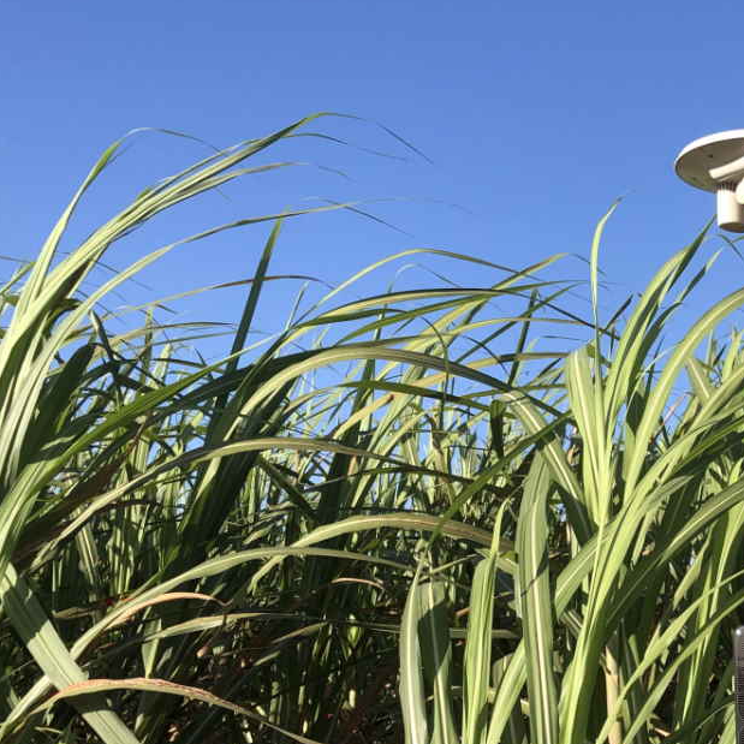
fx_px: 1459
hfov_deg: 27.2
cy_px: 477
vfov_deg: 28.5
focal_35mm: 60
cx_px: 720
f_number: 1.8
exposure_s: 1/1200
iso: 20
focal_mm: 3.99
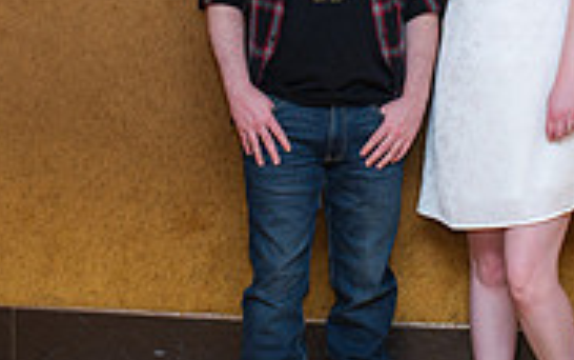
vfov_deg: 10.7
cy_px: 19
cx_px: 388
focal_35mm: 122
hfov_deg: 17.0
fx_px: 1910
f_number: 3.2
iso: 1000
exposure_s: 1/200
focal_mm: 35
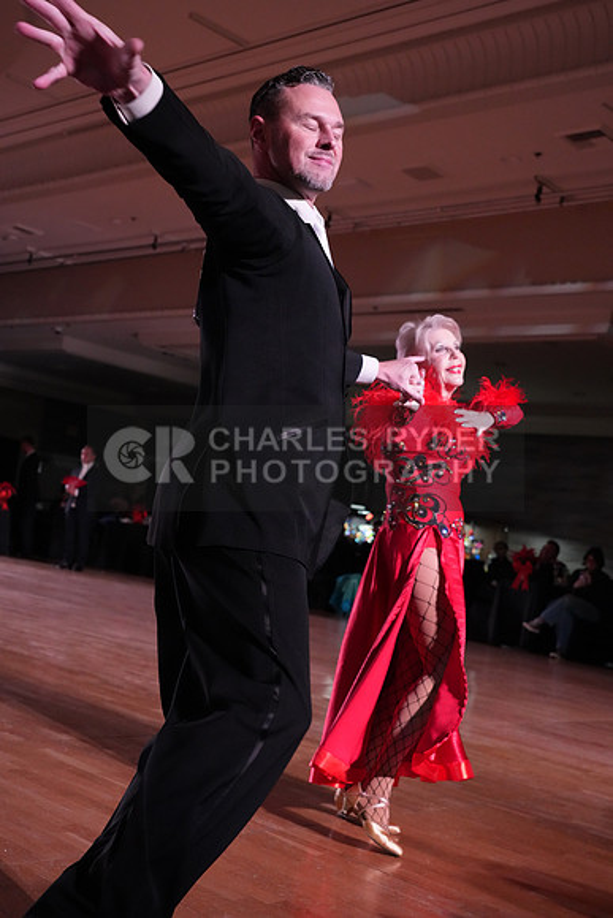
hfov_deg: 32.6
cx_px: 306
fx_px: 1047
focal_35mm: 41
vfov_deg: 47.4
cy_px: 459
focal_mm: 41
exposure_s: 1/320
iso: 5000
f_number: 5.6
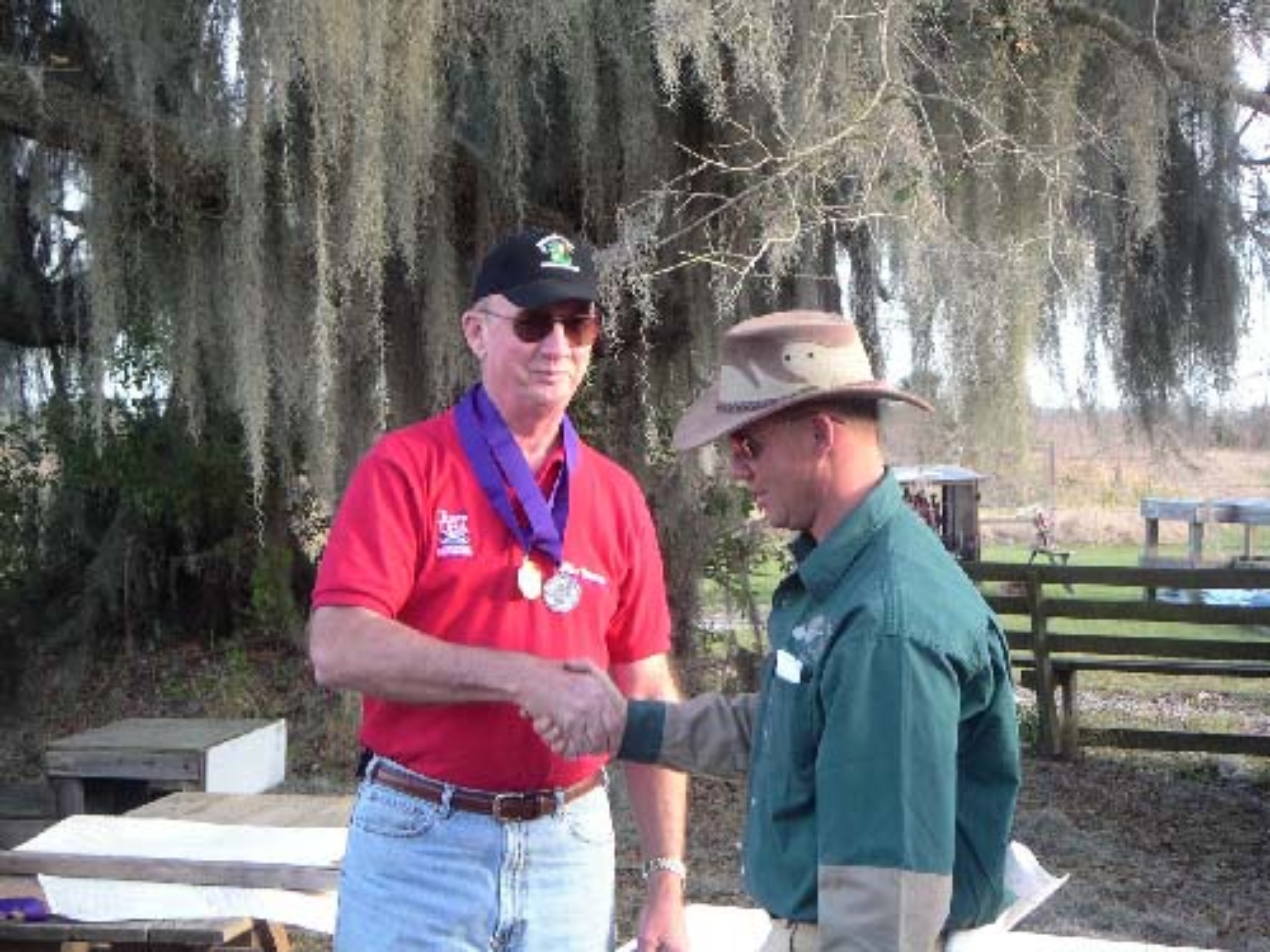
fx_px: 2678
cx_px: 635
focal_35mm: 73
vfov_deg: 20.2
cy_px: 476
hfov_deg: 26.7
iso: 80
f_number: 3.2
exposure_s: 1/75
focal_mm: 11.3
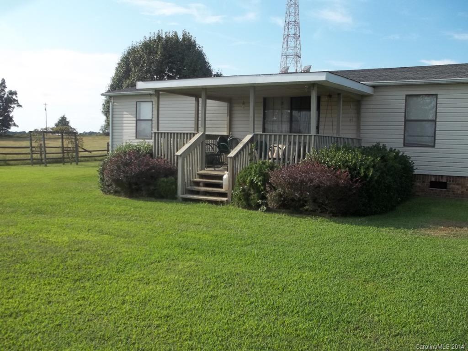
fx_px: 446
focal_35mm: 33
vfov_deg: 42.9
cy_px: 176
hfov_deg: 55.4
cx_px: 234
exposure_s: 1/125
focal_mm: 5.9
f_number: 8
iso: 64
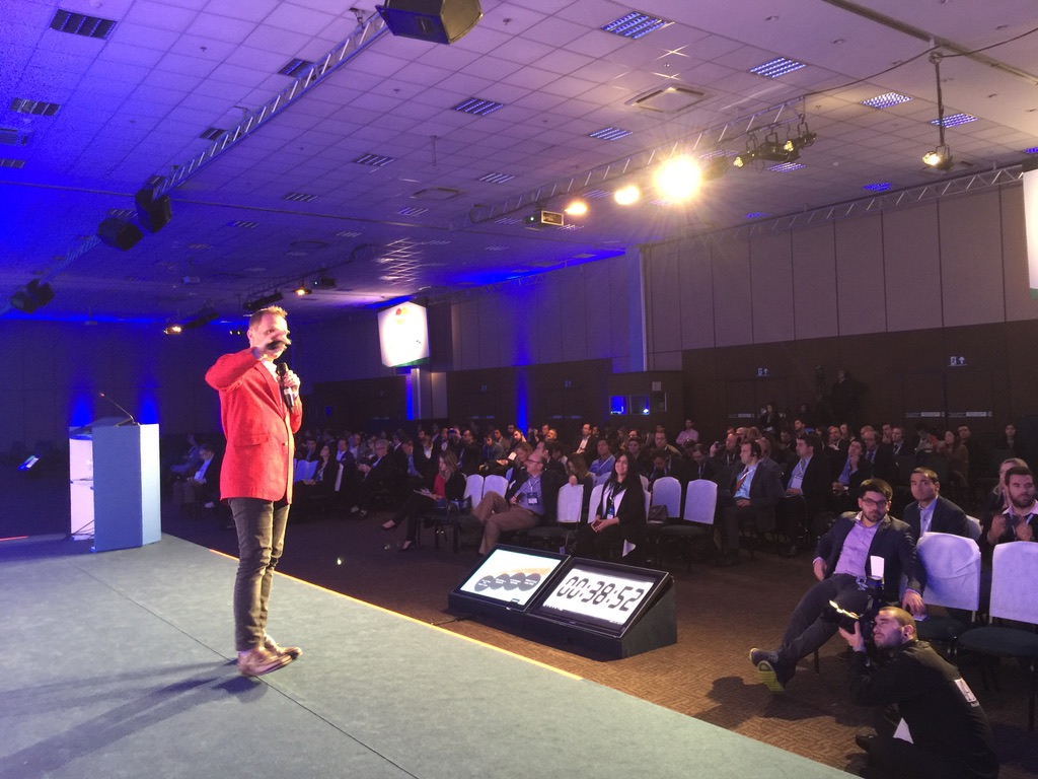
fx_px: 870
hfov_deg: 61.7
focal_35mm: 29
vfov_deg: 48.2
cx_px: 519
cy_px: 390
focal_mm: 4.15
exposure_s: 1/4
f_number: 2.2
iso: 80
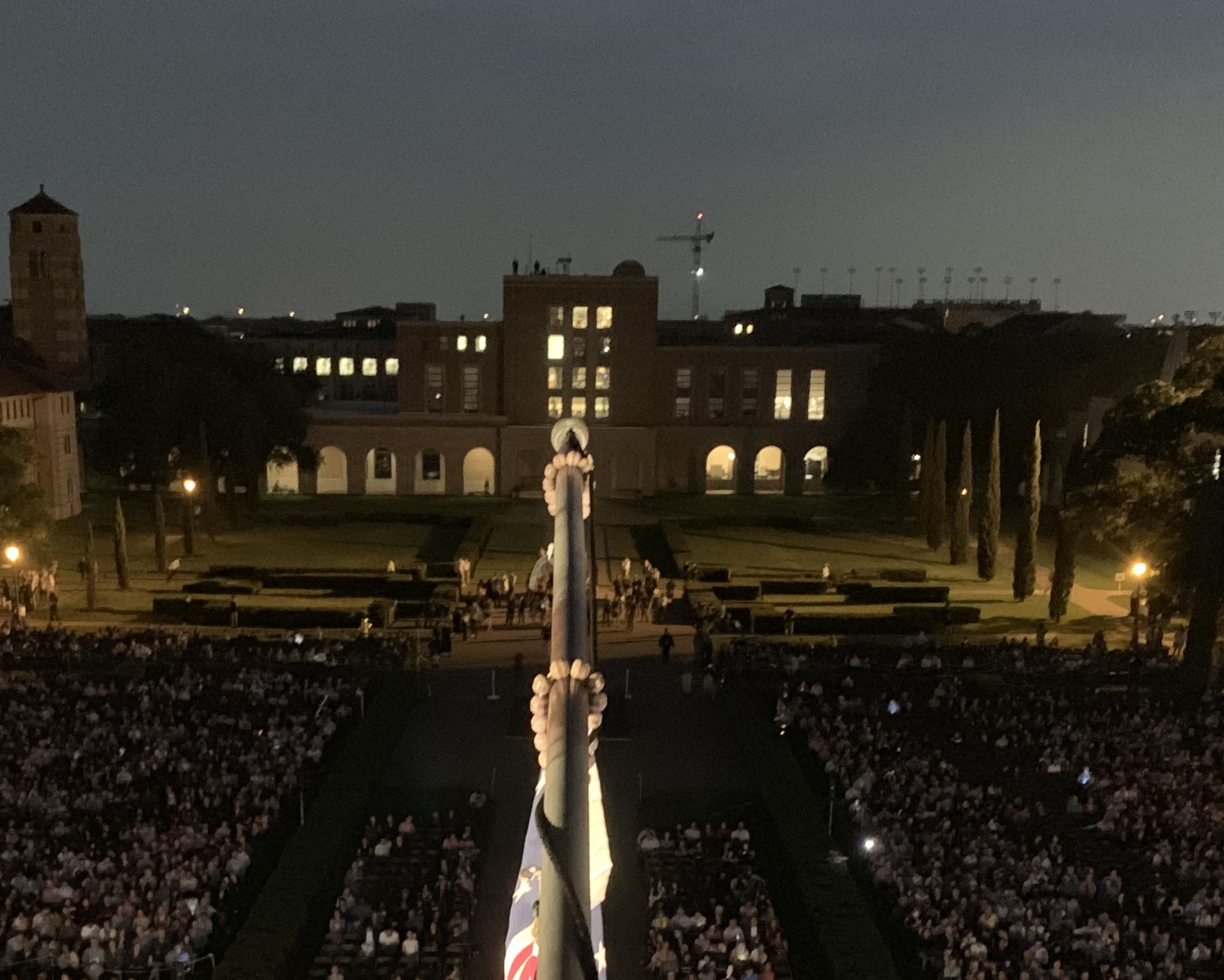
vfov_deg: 26.8
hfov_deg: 34.7
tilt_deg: -17.3
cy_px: 950
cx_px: 532
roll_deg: -1.2
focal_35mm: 54
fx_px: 1956
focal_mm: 4.25
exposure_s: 1/15
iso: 1600
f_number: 1.8
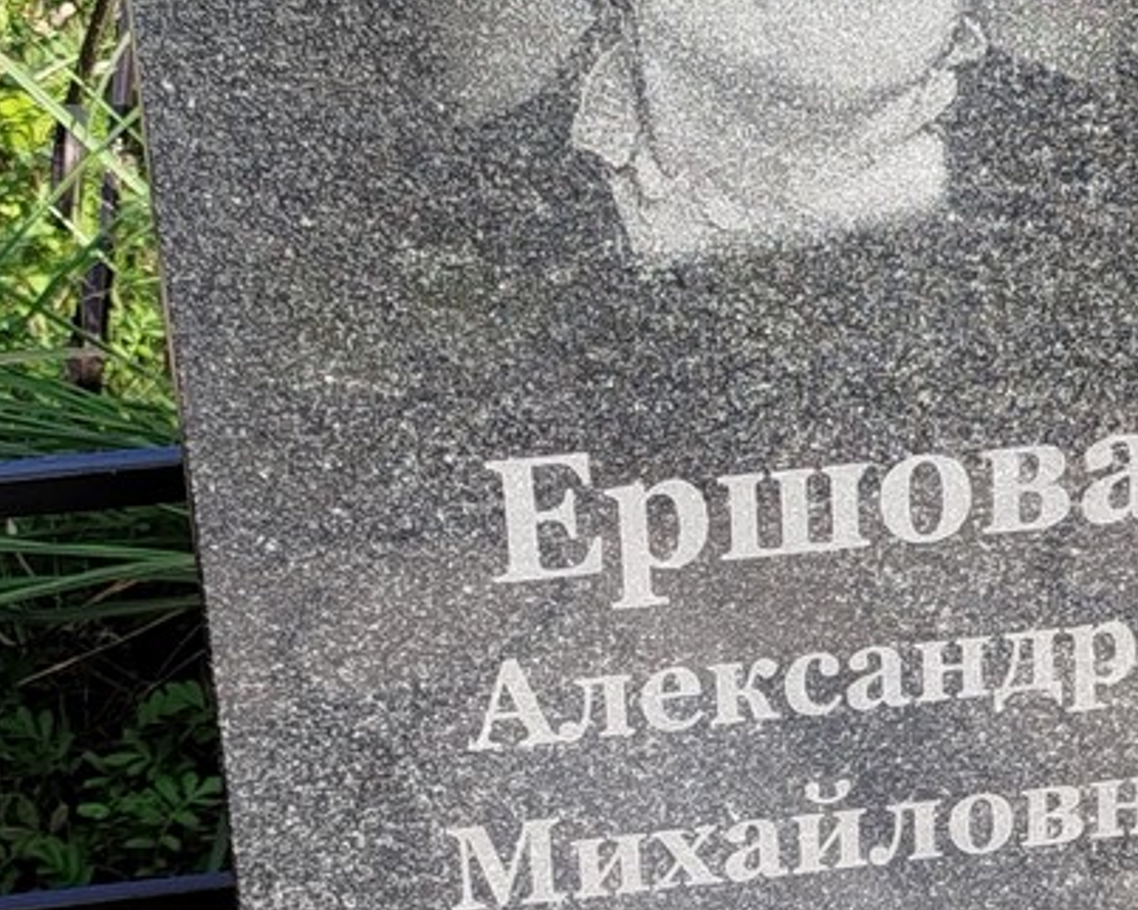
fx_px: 4242
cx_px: 918
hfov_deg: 15.2
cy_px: 811
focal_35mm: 126
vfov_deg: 12.2
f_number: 1.7
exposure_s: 1/472
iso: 50
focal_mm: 5.31
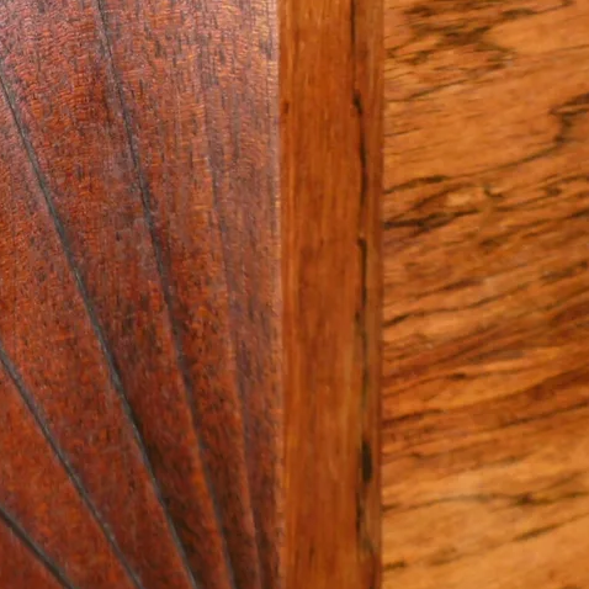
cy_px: 15
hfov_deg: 23.1
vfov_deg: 23.4
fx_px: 1367
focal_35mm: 71
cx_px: -25
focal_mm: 4.3
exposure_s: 1/640
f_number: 3.1
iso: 100
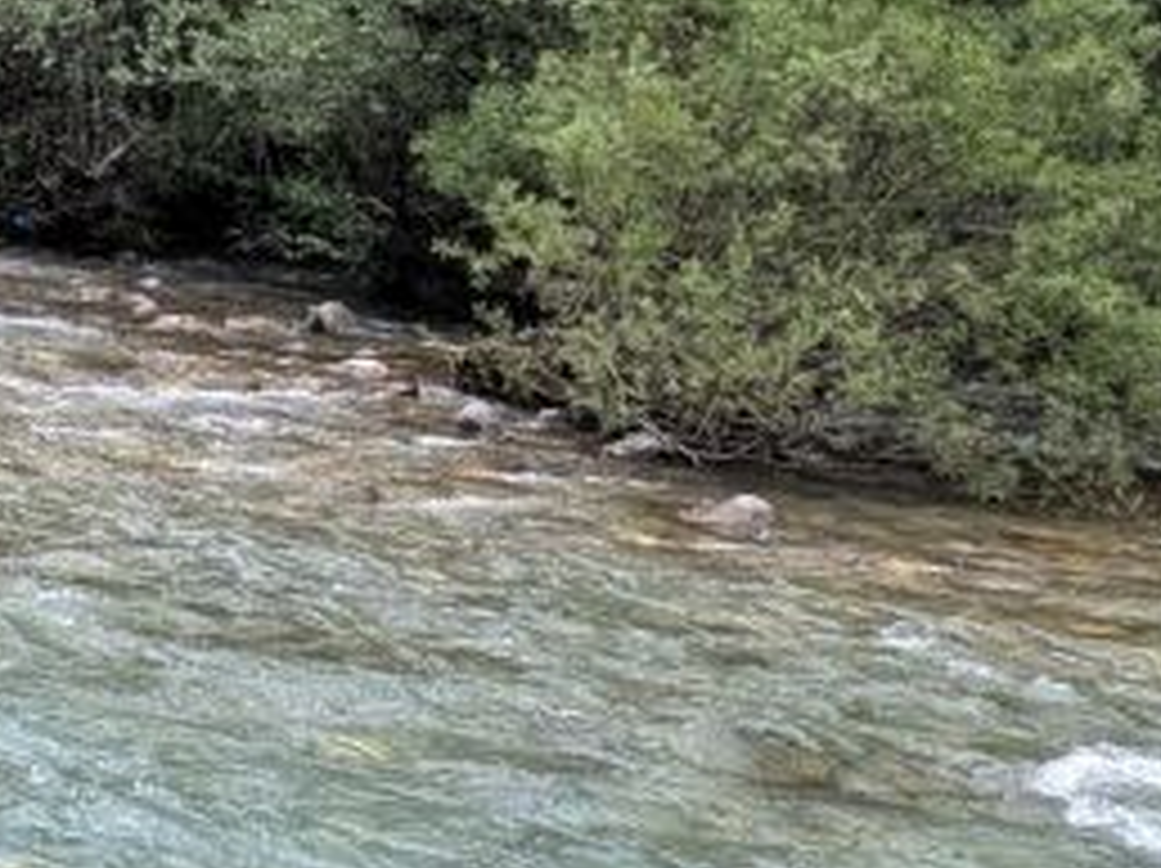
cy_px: -454
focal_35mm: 134
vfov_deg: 10.6
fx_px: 4490
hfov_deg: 11.9
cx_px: -1624
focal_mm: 4.38
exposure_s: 1/544
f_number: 1.73
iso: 42
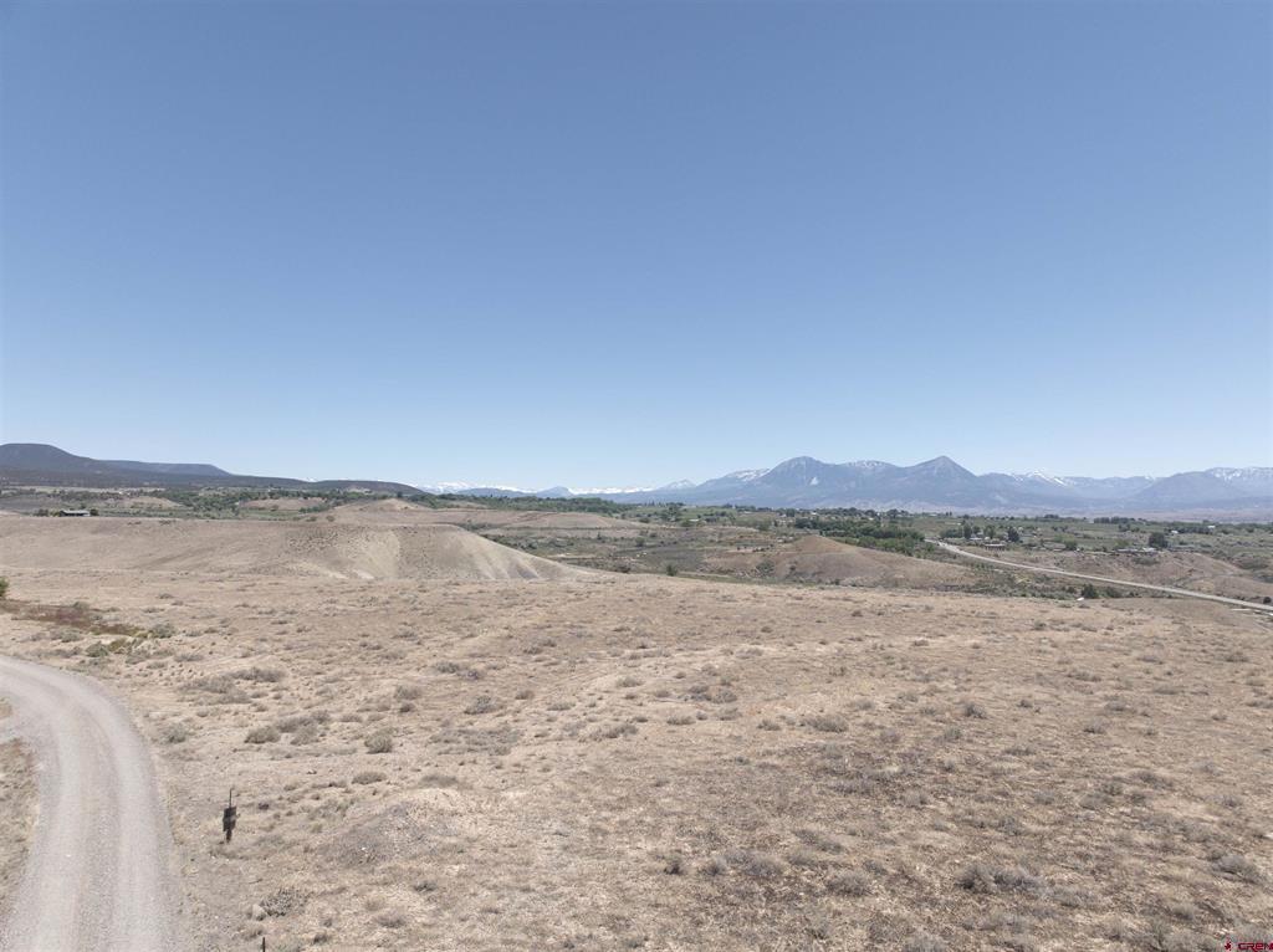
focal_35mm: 24
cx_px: 636
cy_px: 476
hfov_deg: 71.6
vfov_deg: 56.7
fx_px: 882
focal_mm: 12.29
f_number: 2.8
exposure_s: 1/50
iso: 100
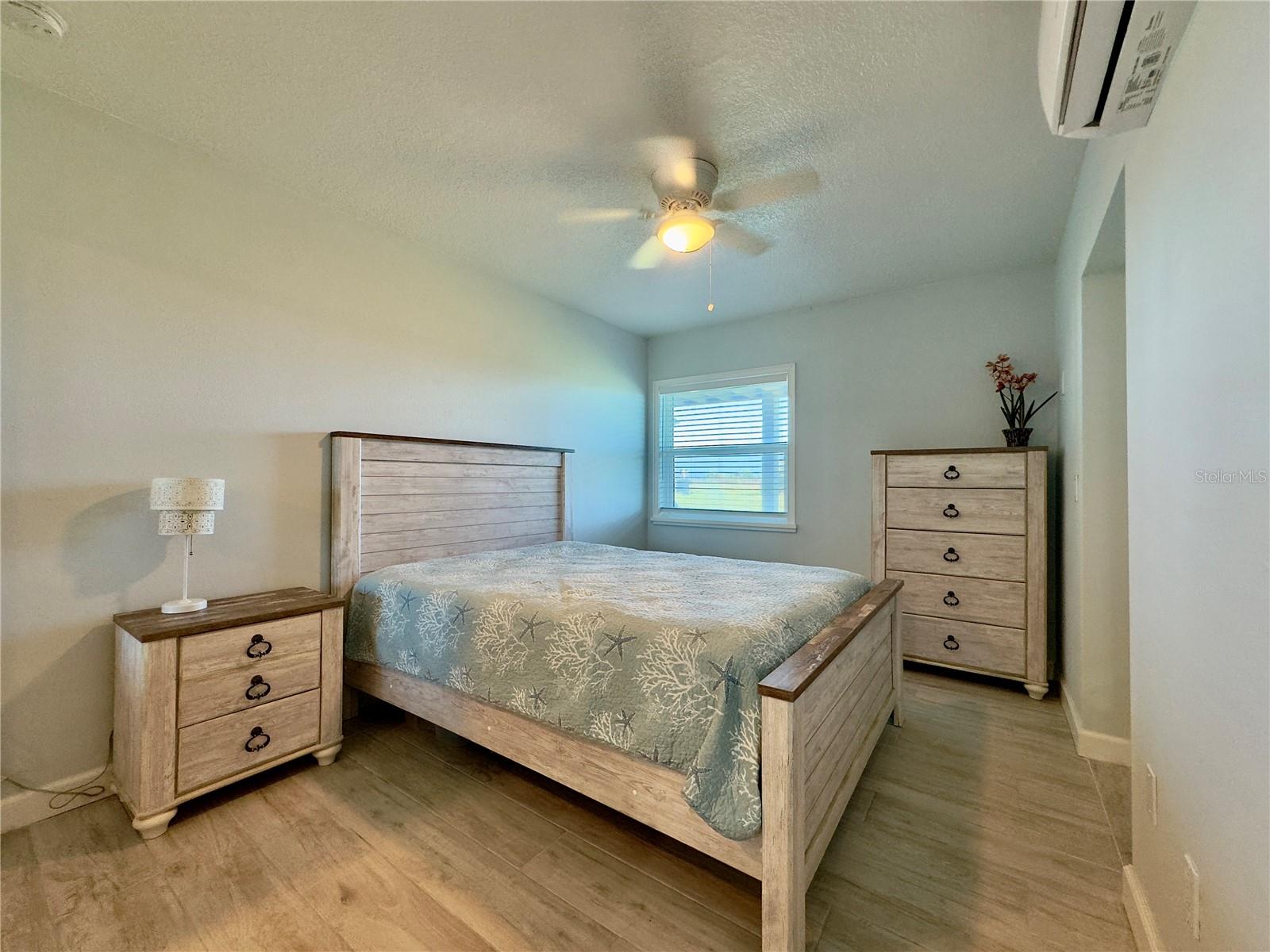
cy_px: 476
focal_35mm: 14
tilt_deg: +3.2
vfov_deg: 85.7
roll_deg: -1.1
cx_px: 635
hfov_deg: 102.1
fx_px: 514
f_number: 2.2
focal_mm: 2.22
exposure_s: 1/60
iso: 160
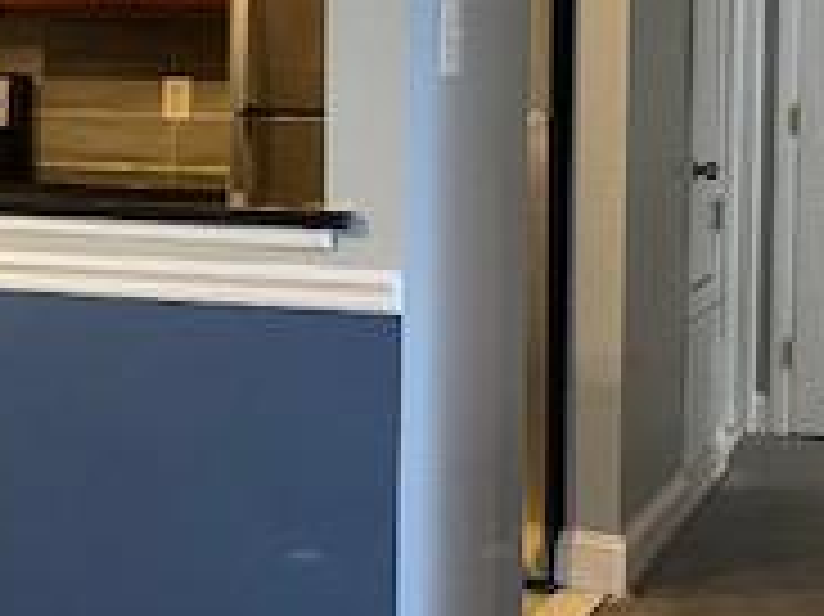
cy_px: 198
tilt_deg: -3.9
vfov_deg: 16.2
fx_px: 2165
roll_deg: +0.6
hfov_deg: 20.0
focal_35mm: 91
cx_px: -203
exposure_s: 1/60
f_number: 1.8
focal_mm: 4.25
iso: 200
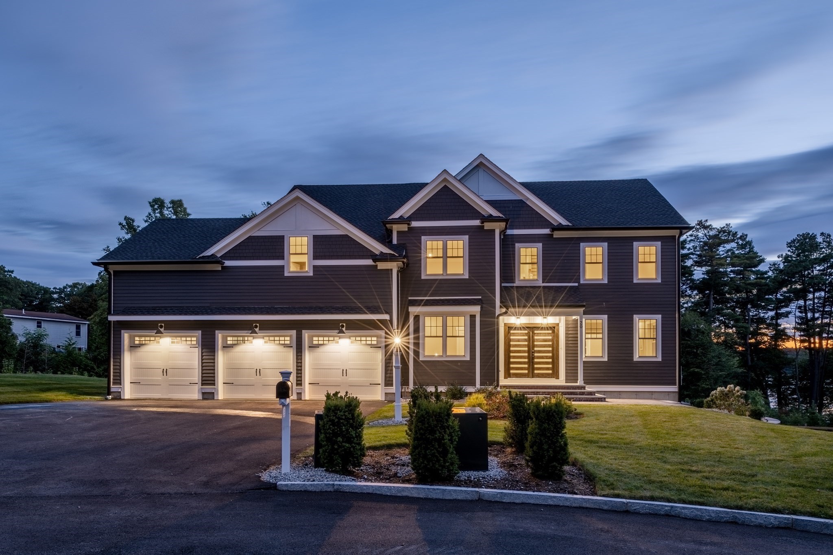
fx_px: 555
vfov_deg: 53.1
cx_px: 416
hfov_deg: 73.7
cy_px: 278
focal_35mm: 24
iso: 64
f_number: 14
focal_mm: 24
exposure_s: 1/8
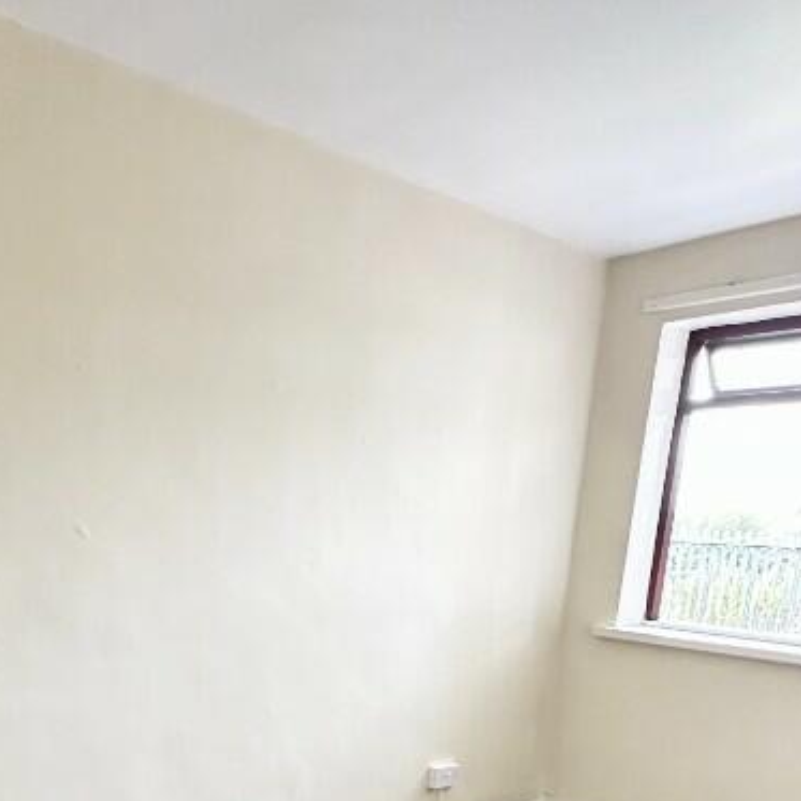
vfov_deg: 42.4
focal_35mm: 34
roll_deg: -3.4
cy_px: 788
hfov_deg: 48.0
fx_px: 890
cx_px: 296
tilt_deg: -16.1
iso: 320
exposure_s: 1/77
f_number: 2.2
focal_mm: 2.22
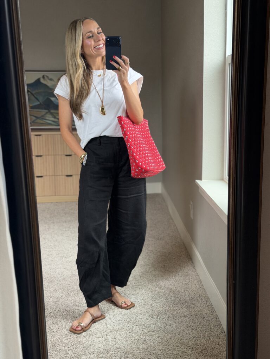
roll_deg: +0.1
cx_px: 135
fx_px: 499
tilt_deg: -20.7
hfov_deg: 30.3
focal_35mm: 48
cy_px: 180
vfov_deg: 39.7
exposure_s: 1/120
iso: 125
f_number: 1.78
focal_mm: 6.76
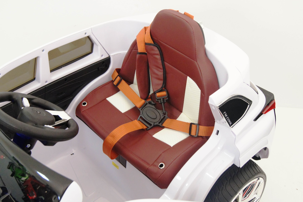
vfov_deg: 31.8
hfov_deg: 46.4
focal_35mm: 42
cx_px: 152
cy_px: 101
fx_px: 353
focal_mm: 28
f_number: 5.6
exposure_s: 1/80
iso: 3200
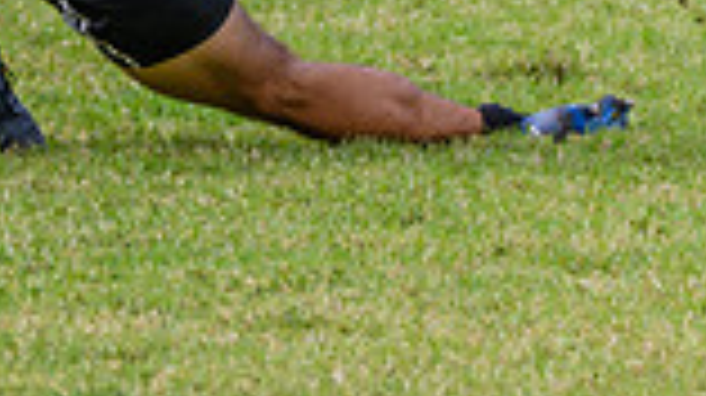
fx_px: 22707
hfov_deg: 1.8
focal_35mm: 1214
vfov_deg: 1.0
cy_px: -337
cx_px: -410
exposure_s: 1/2000
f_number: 5.6
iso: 800
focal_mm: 250
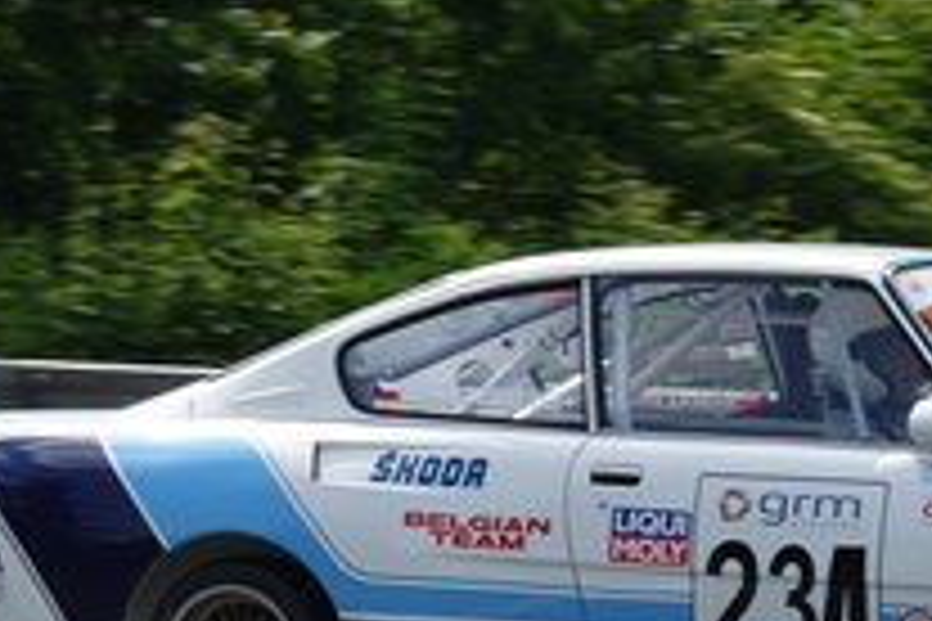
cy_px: 630
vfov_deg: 4.1
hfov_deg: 6.1
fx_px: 8672
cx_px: 662
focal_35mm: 335
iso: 125
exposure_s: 1/800
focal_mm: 56.39
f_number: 4
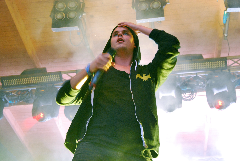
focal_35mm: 46
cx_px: 120
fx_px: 310
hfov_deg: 42.3
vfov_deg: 29.0
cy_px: 80
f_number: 4.5
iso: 1600
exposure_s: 1/80
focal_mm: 31
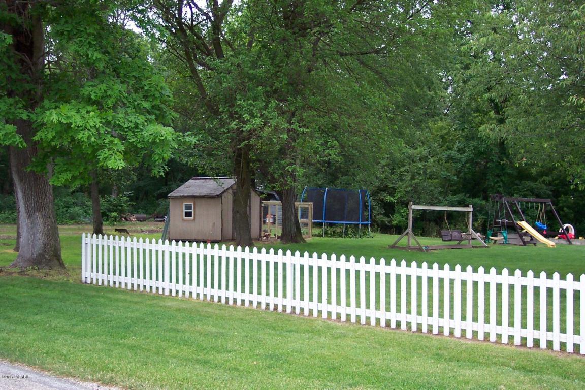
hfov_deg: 50.7
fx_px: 617
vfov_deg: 35.1
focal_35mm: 38
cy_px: 195
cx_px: 292
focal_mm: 8
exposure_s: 1/500
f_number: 2.8
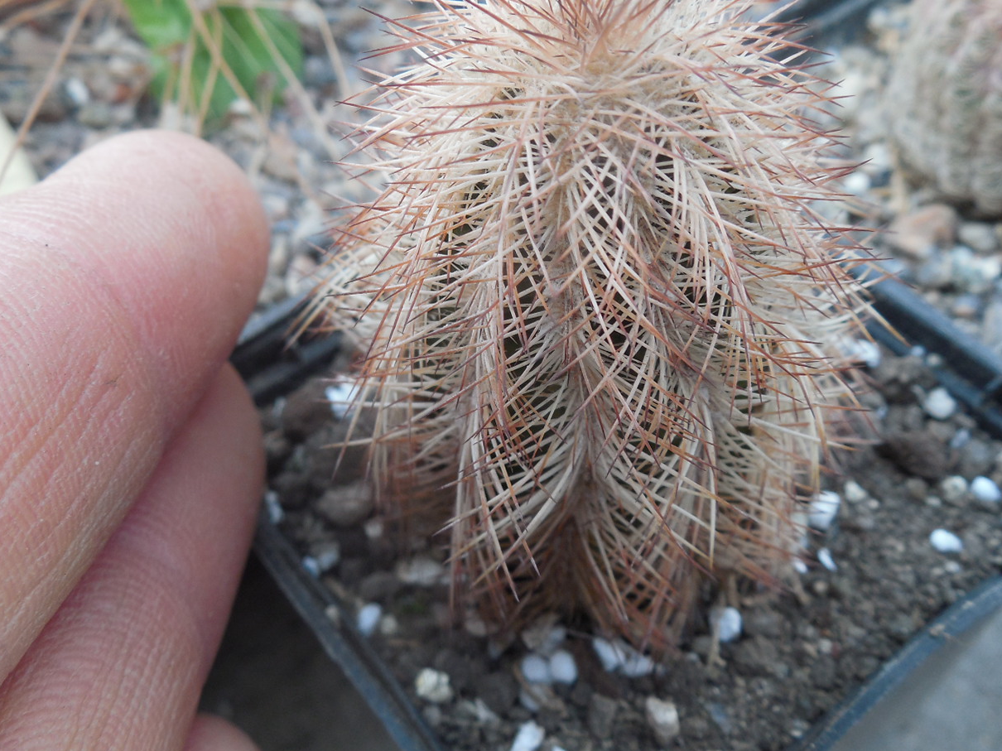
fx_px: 1187
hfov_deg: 45.7
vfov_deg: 35.1
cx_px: 442
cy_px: 318
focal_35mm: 41
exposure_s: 1/30
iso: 125
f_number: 3.6
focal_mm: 5.6
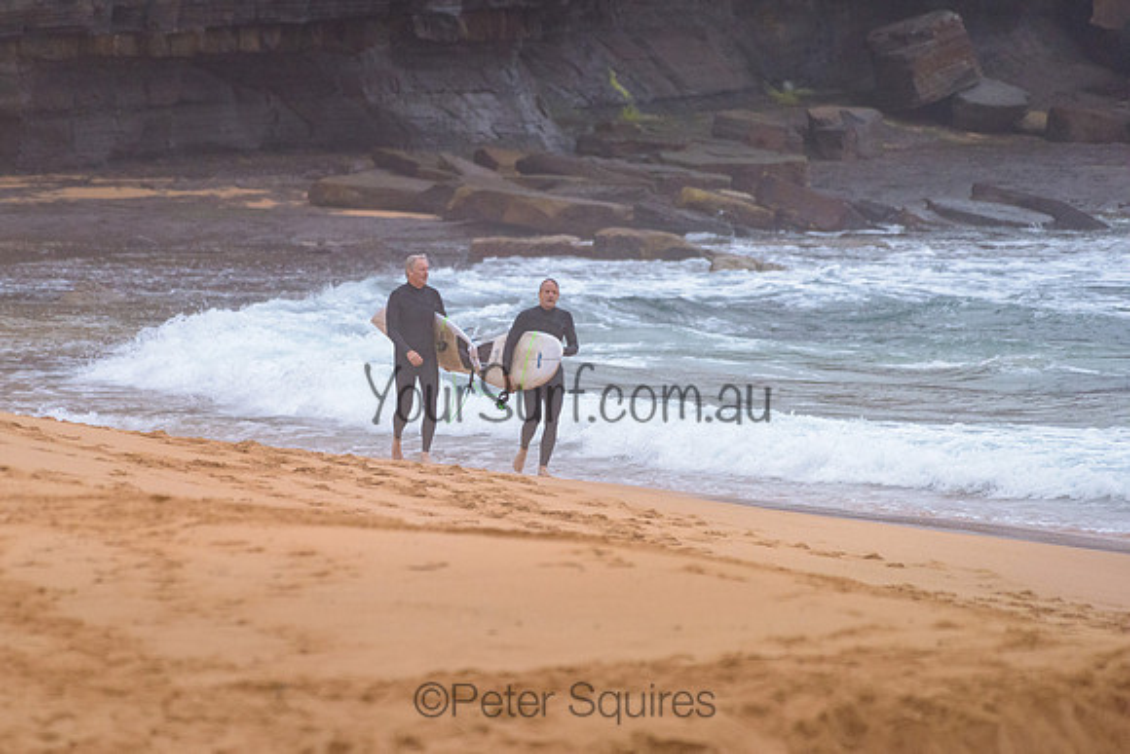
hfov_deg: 3.4
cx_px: 437
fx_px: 19240
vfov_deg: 2.2
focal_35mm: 613
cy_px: 362
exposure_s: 1/2000
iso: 2800
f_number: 5.6
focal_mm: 500
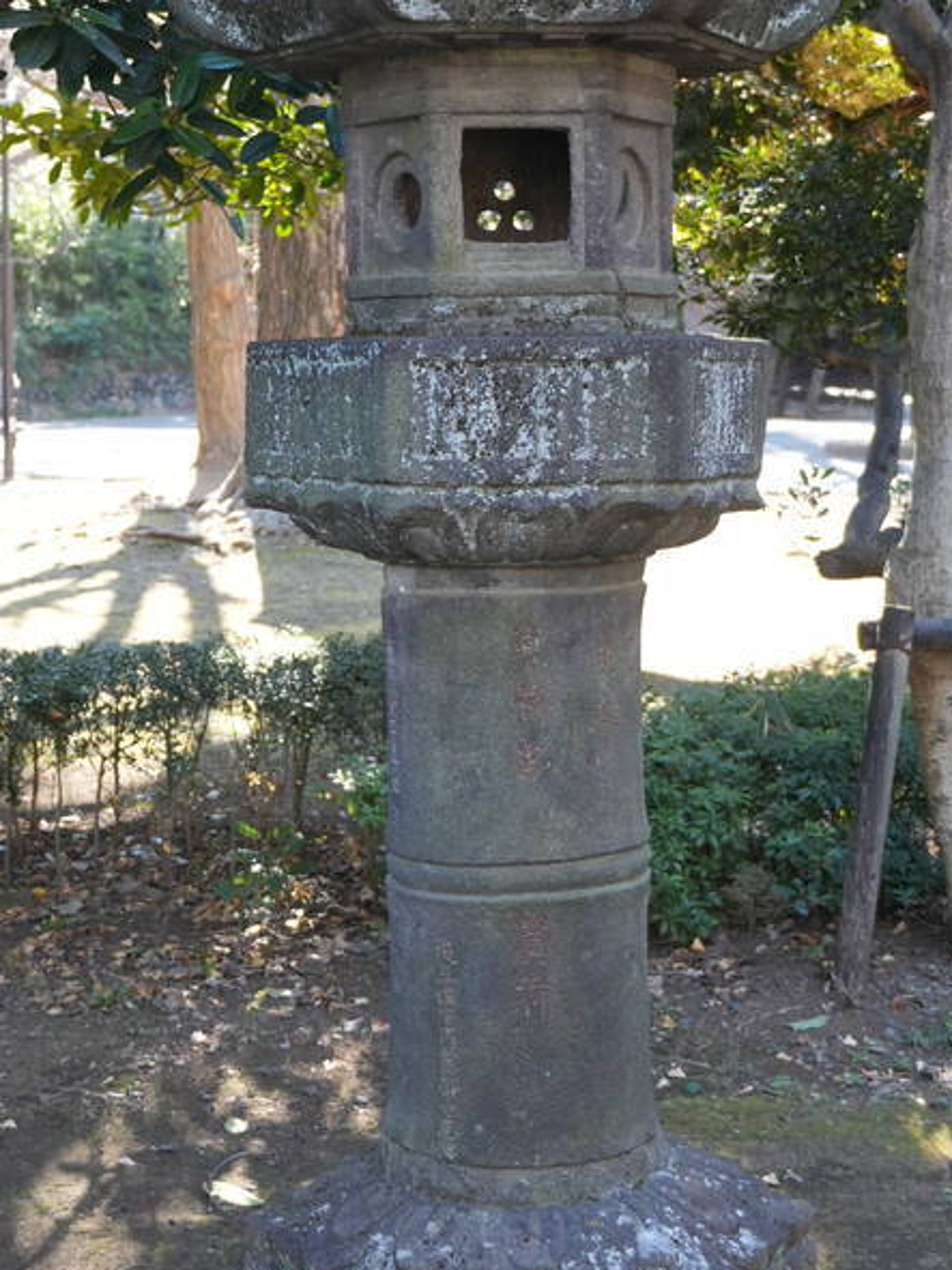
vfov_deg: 29.8
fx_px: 2384
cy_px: 546
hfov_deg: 22.6
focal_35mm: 65
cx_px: 509
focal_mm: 26
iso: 640
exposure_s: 1/160
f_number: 4
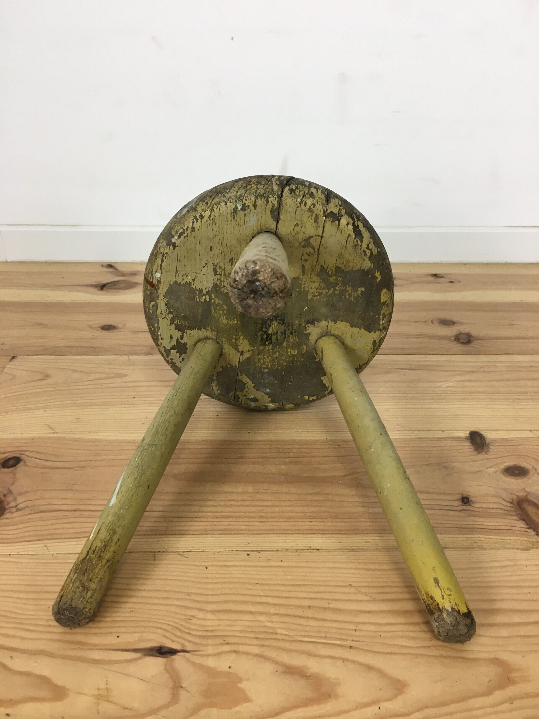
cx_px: 270
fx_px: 602
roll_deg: -1.5
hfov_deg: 48.2
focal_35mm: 29
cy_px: 360
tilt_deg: -31.9
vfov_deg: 61.7
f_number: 2.2
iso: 32
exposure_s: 1/33
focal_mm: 4.15
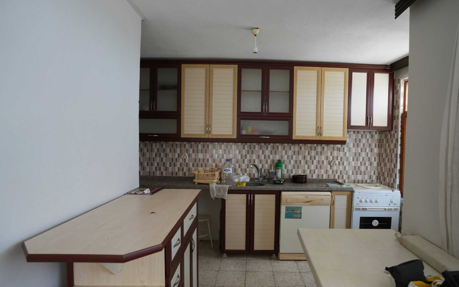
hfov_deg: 87.7
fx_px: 238
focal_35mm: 19
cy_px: 159
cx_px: 251
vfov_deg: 62.1
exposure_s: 1/160
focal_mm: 17
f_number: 4
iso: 640
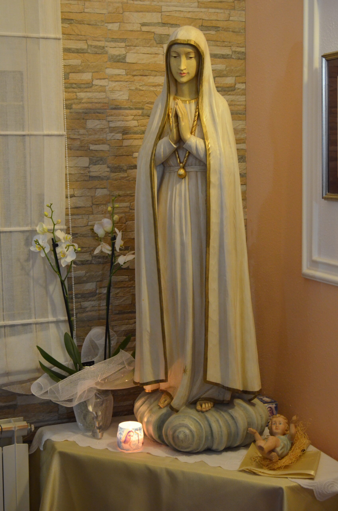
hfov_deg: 25.0
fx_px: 764
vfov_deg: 36.9
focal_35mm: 54
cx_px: 169
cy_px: 256
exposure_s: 1/30
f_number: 5
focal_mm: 36
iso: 2500
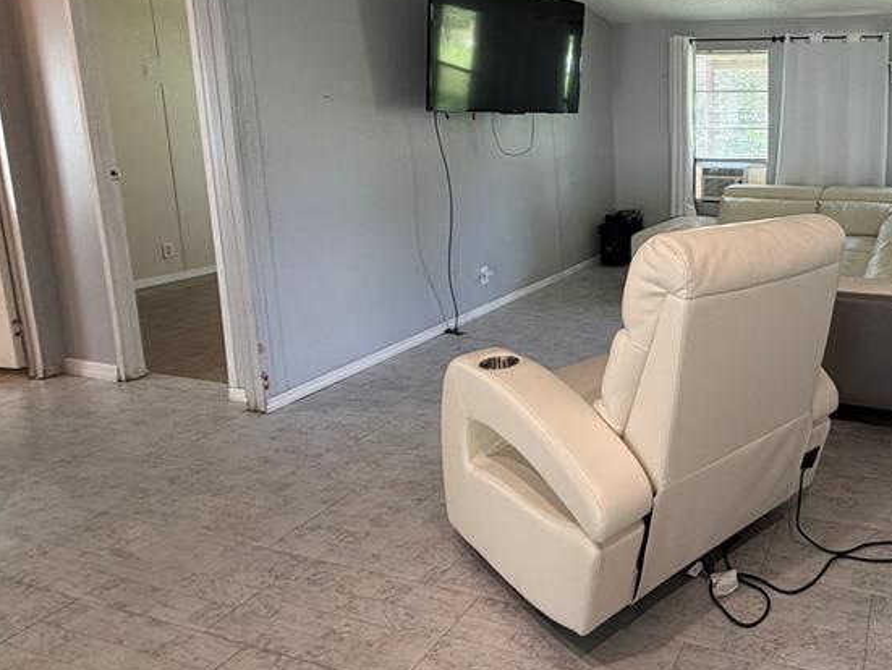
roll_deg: +0.1
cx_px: 748
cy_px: 210
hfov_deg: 60.3
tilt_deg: -8.0
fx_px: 670
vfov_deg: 51.9
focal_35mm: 26
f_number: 2.2
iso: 160
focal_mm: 2.22
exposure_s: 1/62
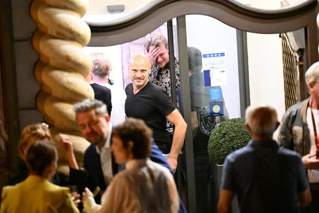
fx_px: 1772
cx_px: 160
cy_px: 106
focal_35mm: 200
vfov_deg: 6.9
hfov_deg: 10.3
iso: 25600
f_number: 2.8
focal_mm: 200
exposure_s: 1/250
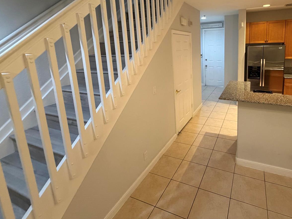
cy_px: 71
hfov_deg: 82.3
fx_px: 160
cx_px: 191
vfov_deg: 66.6
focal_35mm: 19
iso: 320
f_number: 2.2
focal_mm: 2.22
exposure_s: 1/60
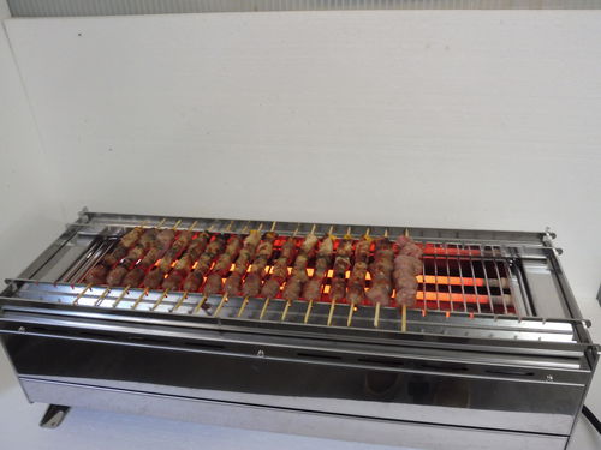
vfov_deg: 46.8
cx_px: 300
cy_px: 225
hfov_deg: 60.0
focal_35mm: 30
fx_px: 521
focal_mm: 5.4
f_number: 3.6
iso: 400
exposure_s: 1/30
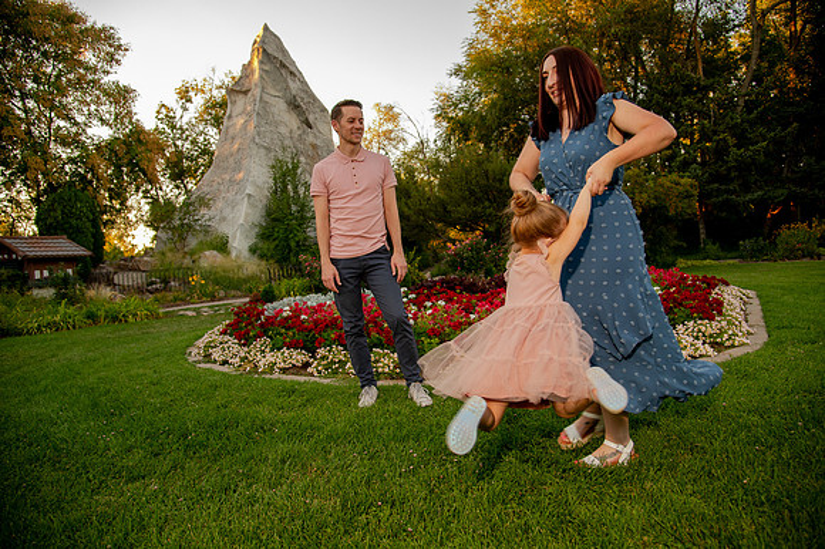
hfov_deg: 73.8
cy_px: 274
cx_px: 412
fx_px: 550
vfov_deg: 53.1
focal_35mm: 24
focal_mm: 24
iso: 640
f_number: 4.5
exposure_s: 1/200
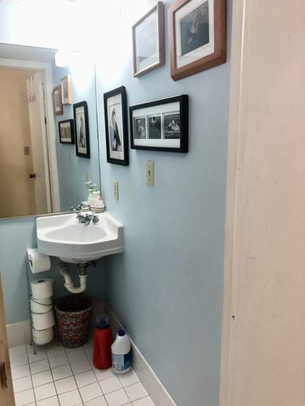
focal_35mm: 28
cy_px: 203
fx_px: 329
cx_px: 152
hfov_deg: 49.7
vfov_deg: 63.4
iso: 40
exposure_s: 1/17
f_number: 1.8
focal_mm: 3.99
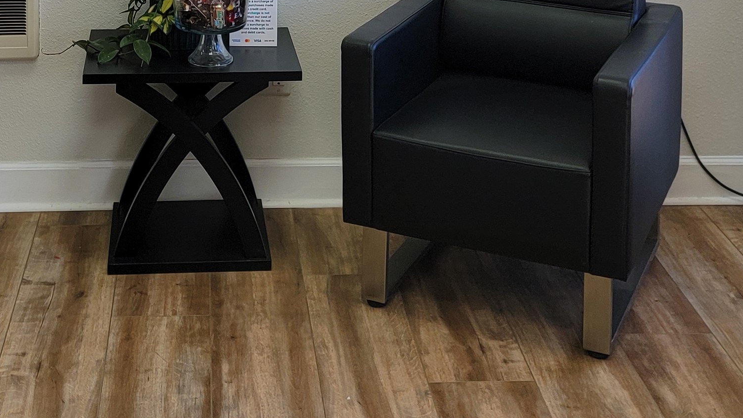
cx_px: 269
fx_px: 1379
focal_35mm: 70
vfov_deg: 15.3
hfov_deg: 30.0
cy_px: -286
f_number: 1.8
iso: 40
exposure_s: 1/120
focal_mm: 6.7
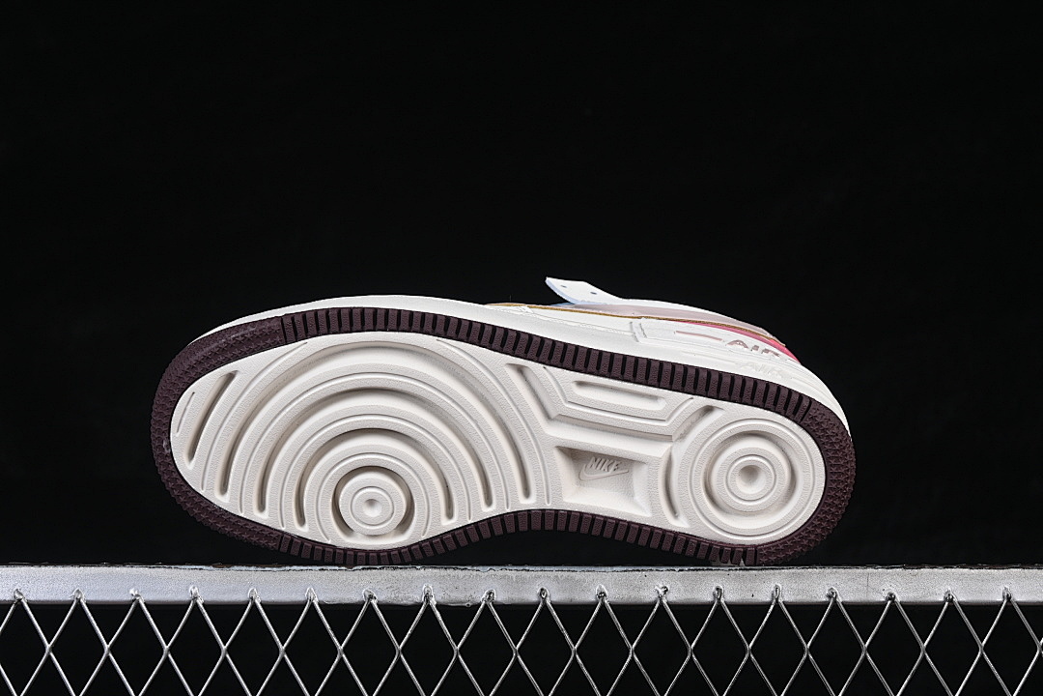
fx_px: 2173
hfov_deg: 27.0
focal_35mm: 75
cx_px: 522
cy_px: 348
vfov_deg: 18.2
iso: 160
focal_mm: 50
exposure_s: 1/80
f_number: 8
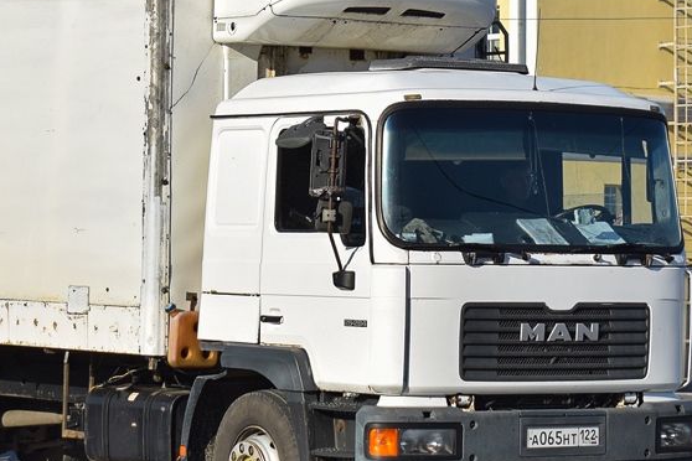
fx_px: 2479
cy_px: 147
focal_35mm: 129
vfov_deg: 10.6
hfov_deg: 15.9
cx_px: 258
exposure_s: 1/1600
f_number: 8
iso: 200
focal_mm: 40
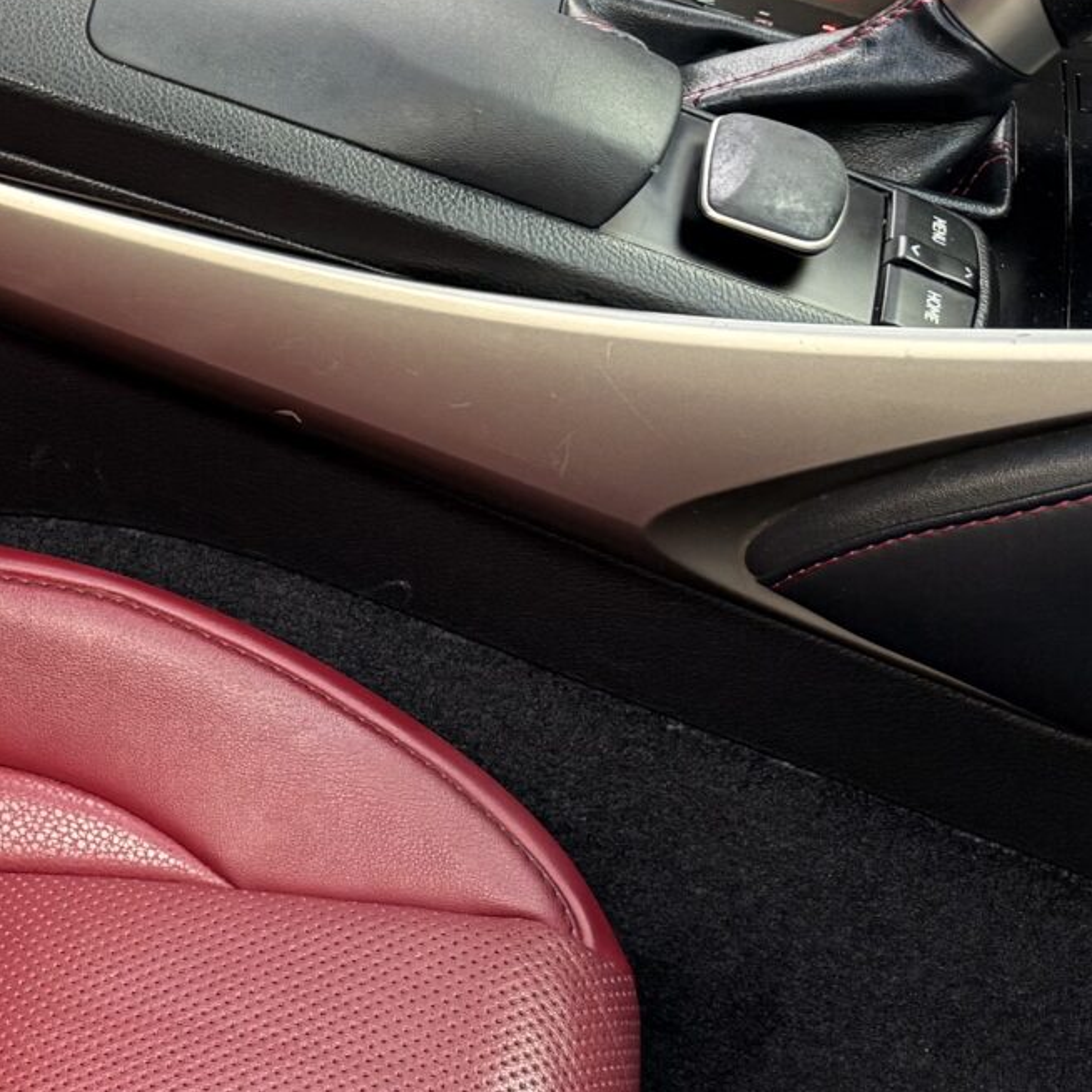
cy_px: 351
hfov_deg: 16.7
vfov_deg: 20.8
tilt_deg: -40.7
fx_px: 2962
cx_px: -963
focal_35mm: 83
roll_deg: -5.3
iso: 200
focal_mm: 6.76
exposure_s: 1/75
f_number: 1.78
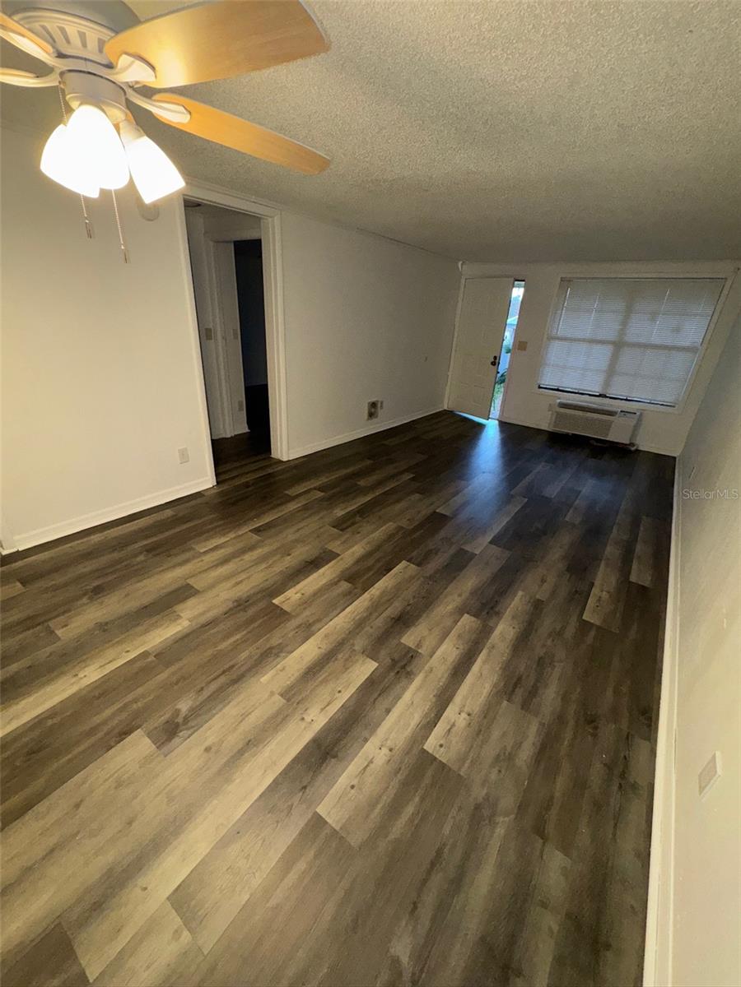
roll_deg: -3.5
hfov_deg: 85.7
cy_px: 494
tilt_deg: -25.7
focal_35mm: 14
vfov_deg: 102.1
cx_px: 370
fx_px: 400
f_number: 2.2
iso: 200
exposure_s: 1/60
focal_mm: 2.22
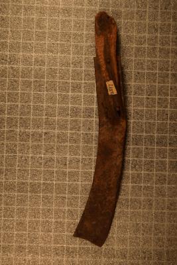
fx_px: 442
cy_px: 132
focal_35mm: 60
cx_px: 88
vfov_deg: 33.4
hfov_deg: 22.6
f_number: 6.3
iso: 200
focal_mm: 40
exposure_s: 1/200
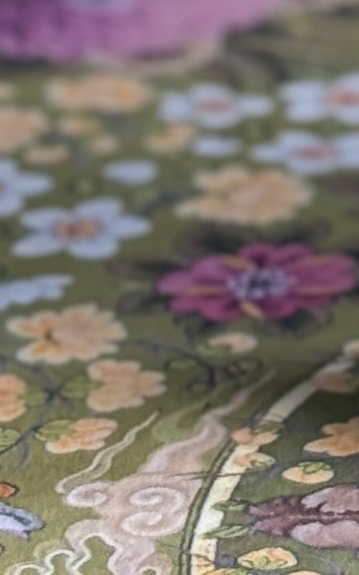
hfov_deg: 4.5
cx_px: 1067
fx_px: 4431
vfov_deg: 7.1
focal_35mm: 283
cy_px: -620
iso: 64
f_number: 1.78
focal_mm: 6.76
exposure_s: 1/100
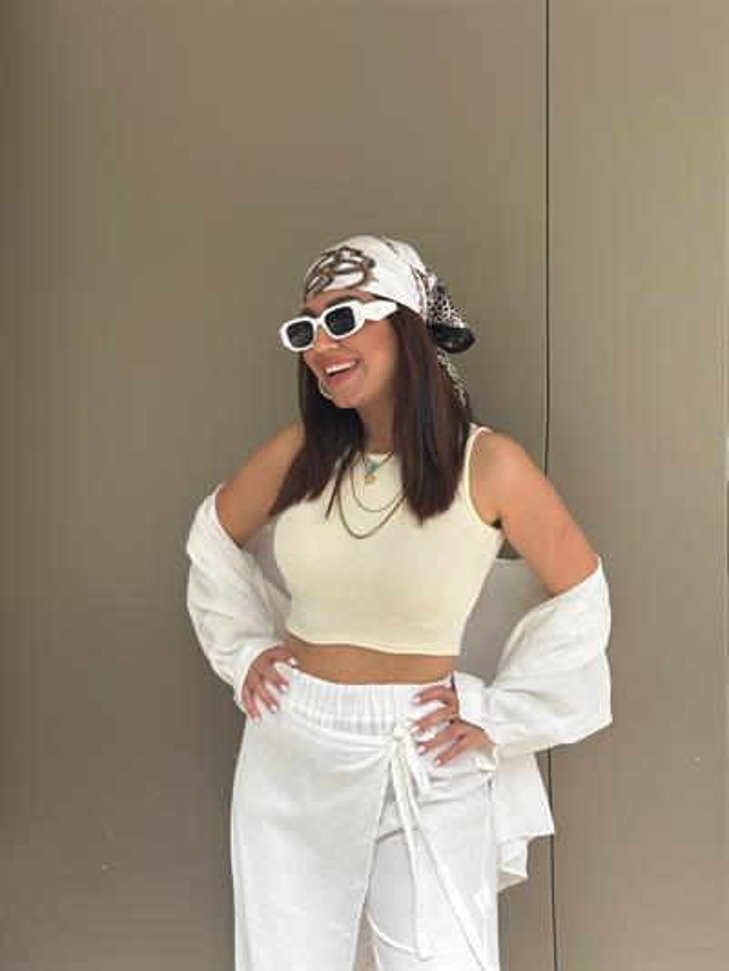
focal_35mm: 48
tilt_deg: -2.8
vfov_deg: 39.6
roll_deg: +0.3
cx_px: 364
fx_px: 1347
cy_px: 486
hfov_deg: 30.3
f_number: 1.78
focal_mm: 6.76
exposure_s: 1/1100
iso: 100
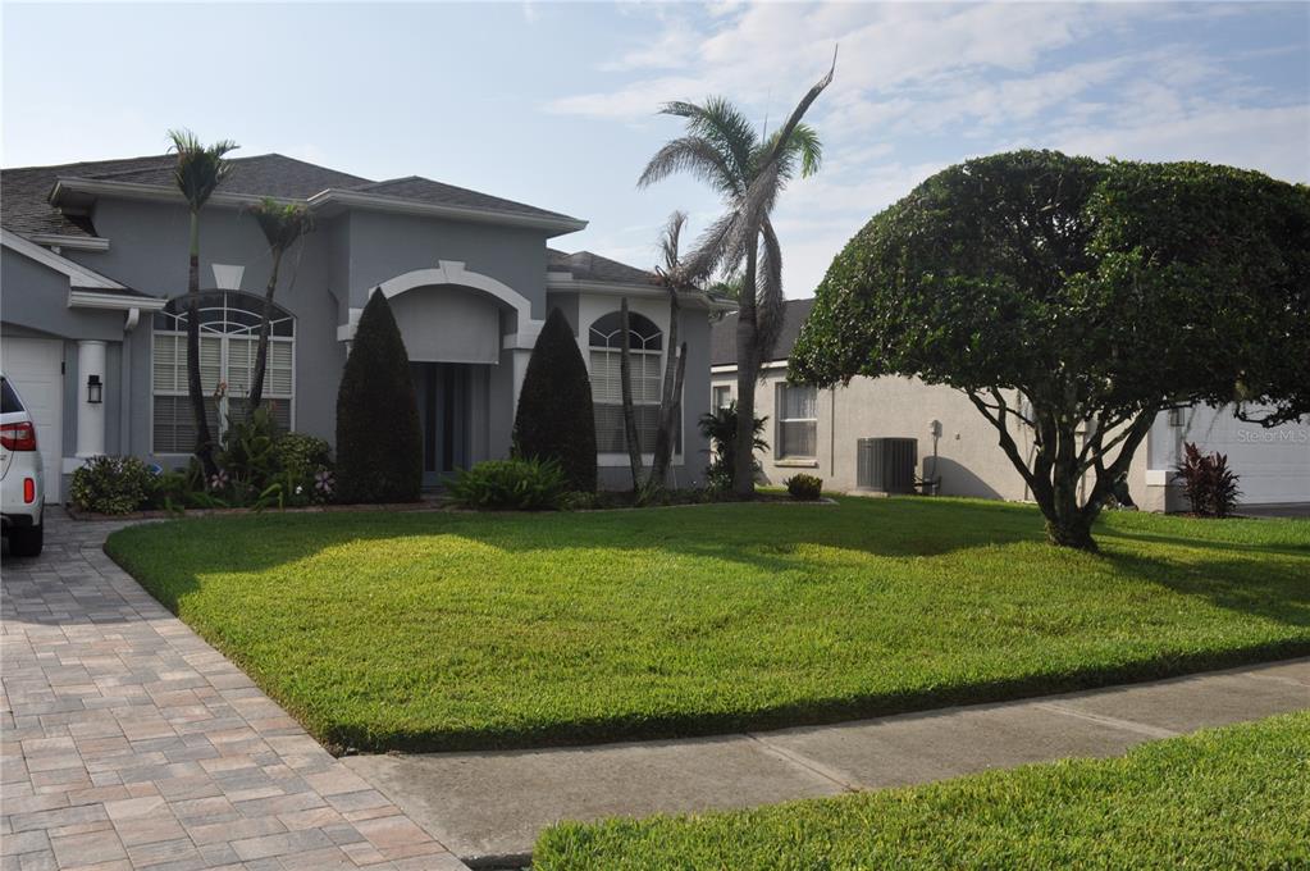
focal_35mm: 33
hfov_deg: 57.3
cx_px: 655
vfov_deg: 39.9
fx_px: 1200
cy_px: 436
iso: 200
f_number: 13
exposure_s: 1/200
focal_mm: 22
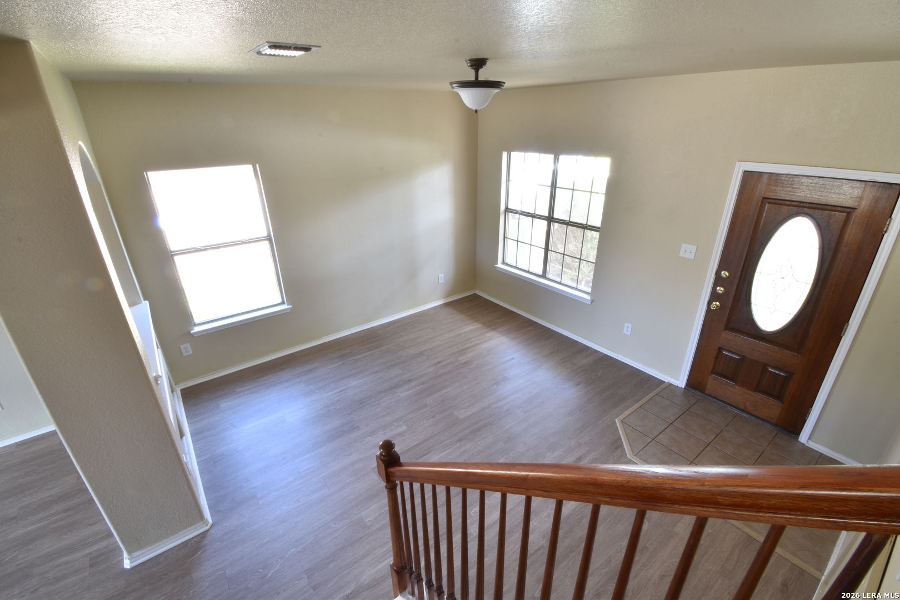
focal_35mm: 15
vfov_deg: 77.3
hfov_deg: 100.4
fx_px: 375
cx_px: 450
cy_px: 300
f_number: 22
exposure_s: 4
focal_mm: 10
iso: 100
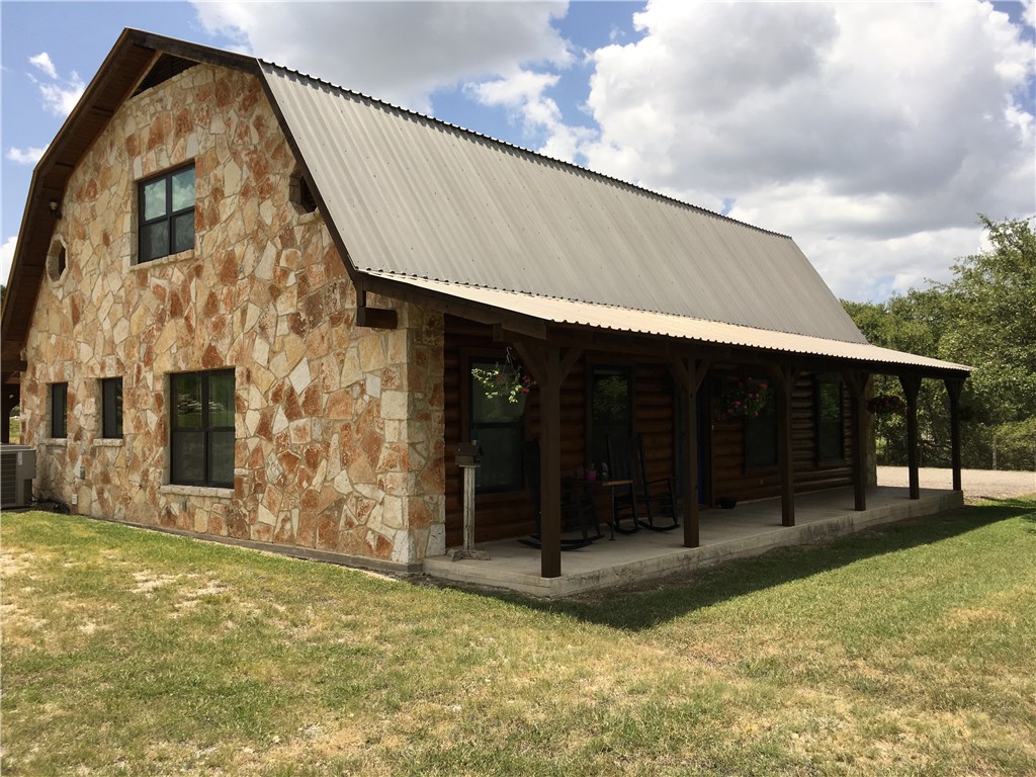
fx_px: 868
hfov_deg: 61.7
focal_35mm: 29
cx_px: 518
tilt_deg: +1.9
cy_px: 388
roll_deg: +0.6
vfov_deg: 48.2
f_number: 2.2
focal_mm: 4.15
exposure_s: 1/2198
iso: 32
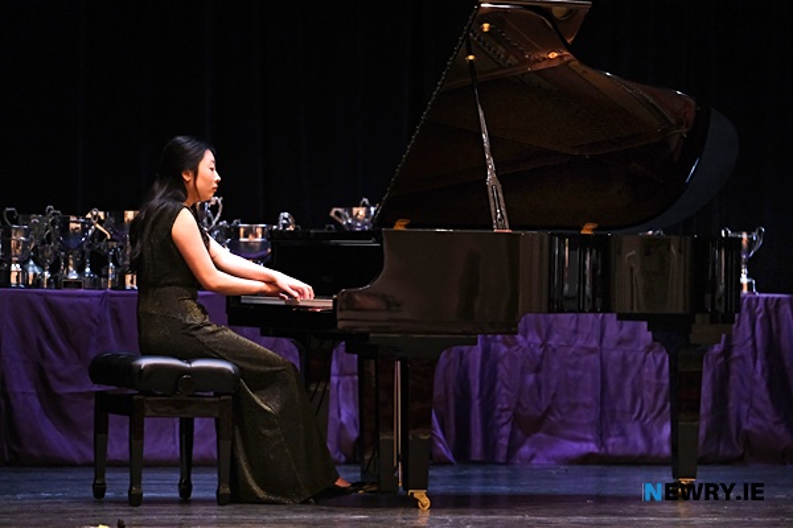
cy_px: 264
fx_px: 4625
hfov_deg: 9.8
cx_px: 396
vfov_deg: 6.5
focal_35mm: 210
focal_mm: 140
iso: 6400
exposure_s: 1/125
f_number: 2.8
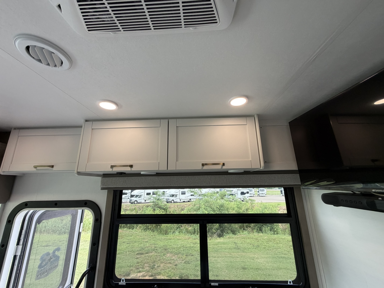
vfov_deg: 85.7
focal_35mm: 14
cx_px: 192
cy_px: 144
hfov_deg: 102.1
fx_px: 155
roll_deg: +0.8
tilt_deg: +14.0
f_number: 2.2
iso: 160
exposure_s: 1/121
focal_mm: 2.22
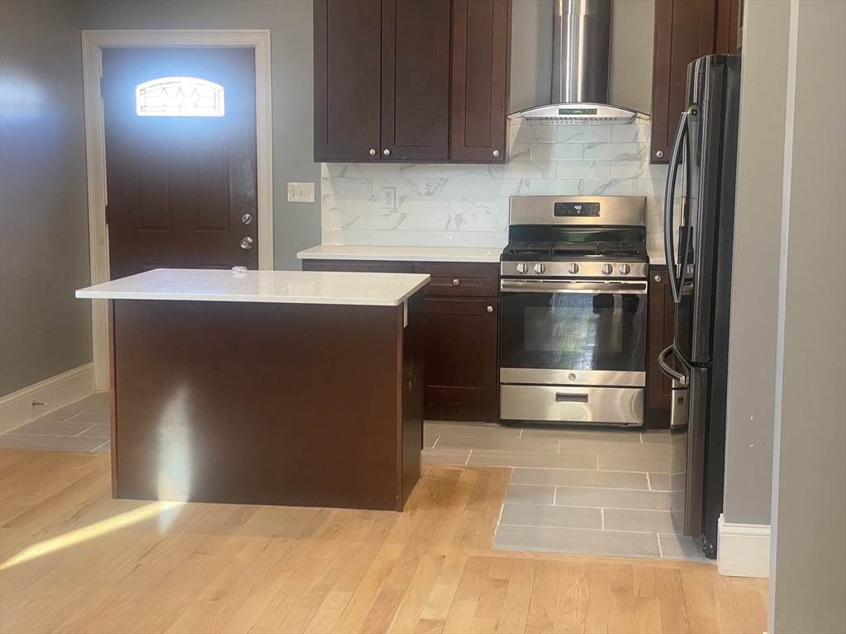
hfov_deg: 36.8
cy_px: 317
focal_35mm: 52
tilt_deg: -8.3
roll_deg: -0.6
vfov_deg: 28.0
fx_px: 1271
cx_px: 423
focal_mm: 6
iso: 200
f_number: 2
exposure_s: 1/60
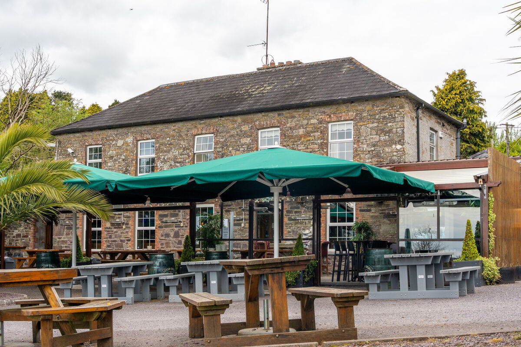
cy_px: 174
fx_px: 605
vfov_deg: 32.0
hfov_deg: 46.6
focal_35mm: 42
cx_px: 260
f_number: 10
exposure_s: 1/200
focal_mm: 41.8
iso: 320
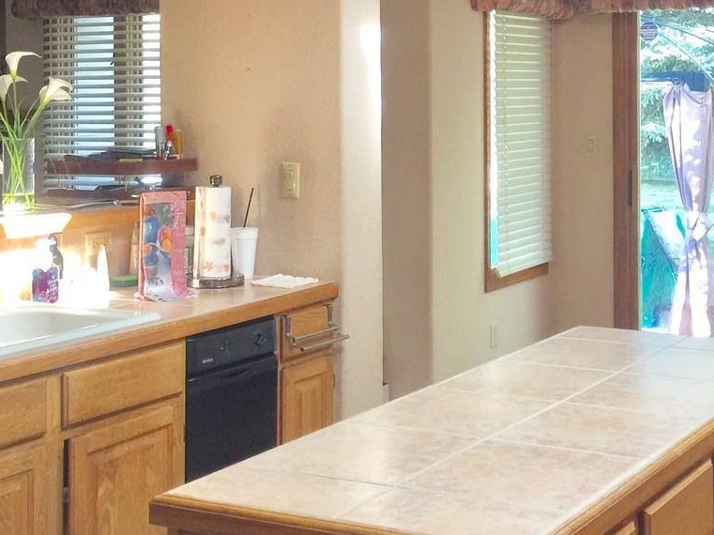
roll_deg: -0.4
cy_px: 115
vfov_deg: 23.7
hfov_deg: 31.0
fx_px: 1258
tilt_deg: -1.4
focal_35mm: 61
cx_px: 553
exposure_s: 1/30
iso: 32
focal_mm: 4.15
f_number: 2.2
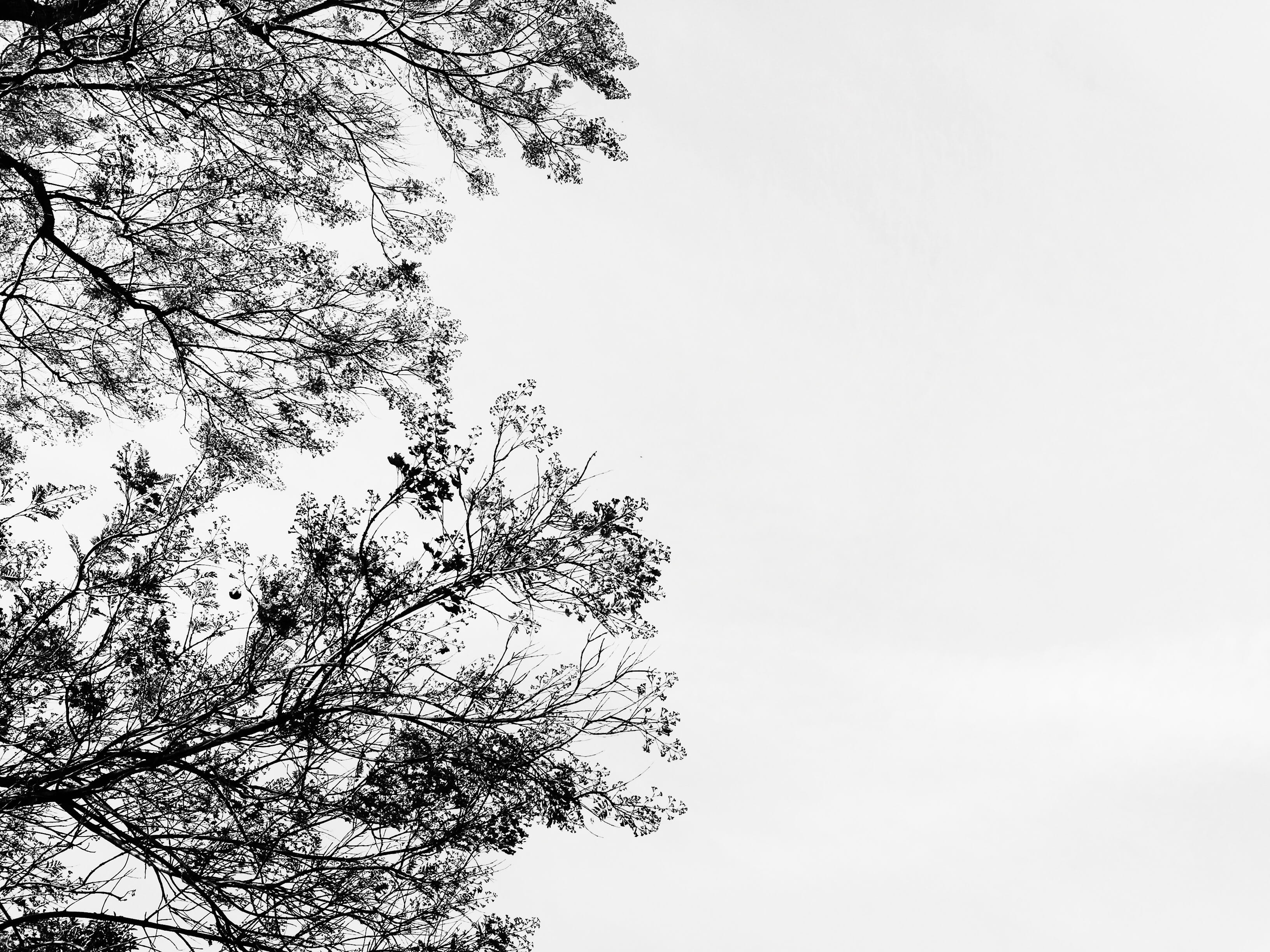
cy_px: 476
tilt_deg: +73.5
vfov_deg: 48.2
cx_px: 635
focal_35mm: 29
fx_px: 1064
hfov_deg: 61.7
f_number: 2.2
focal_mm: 4.15
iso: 32
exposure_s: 1/638
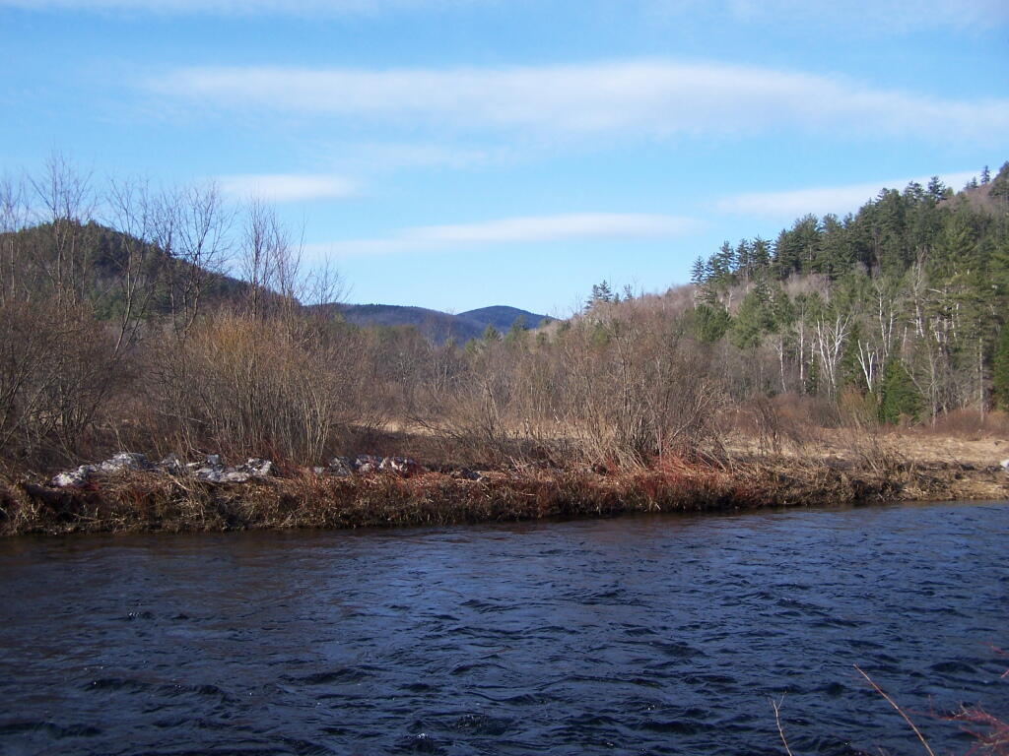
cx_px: 504
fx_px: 1108
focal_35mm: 38
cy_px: 378
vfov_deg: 37.7
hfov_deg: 49.0
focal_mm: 6.3
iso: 80
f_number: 2.8
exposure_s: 1/640
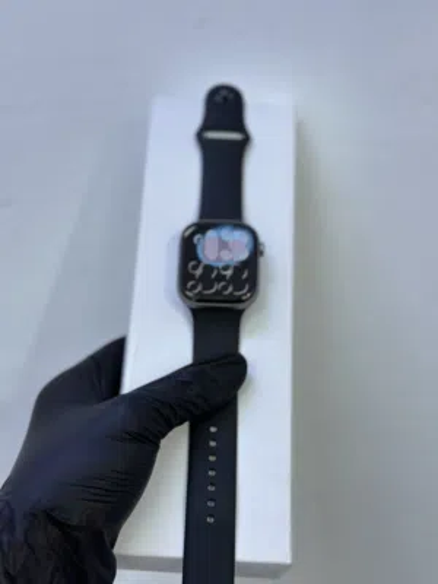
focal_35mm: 48
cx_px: 219
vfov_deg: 39.7
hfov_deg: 30.3
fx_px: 810
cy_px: 292
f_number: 1.78
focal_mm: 6.86
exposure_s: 1/100
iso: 100
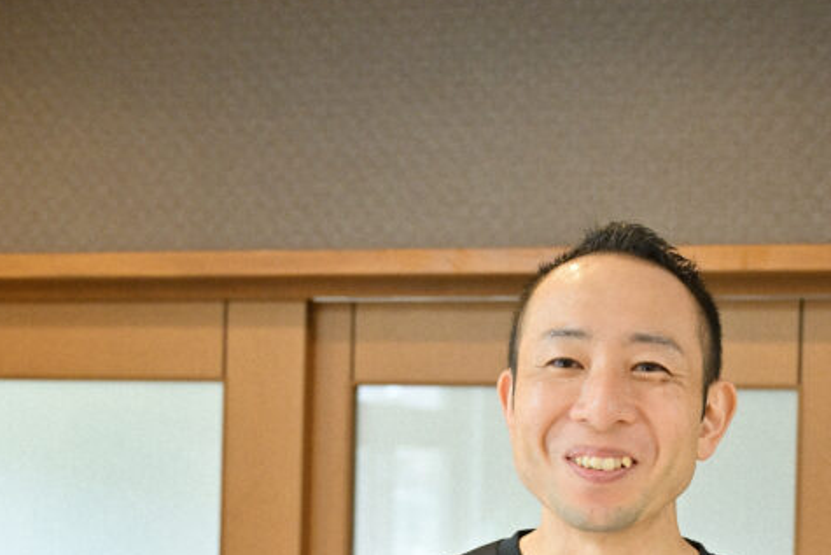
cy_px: 503
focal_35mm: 97
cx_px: 425
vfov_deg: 14.0
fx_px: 2240
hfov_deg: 21.0
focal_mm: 45
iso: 1600
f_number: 4
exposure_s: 1/200
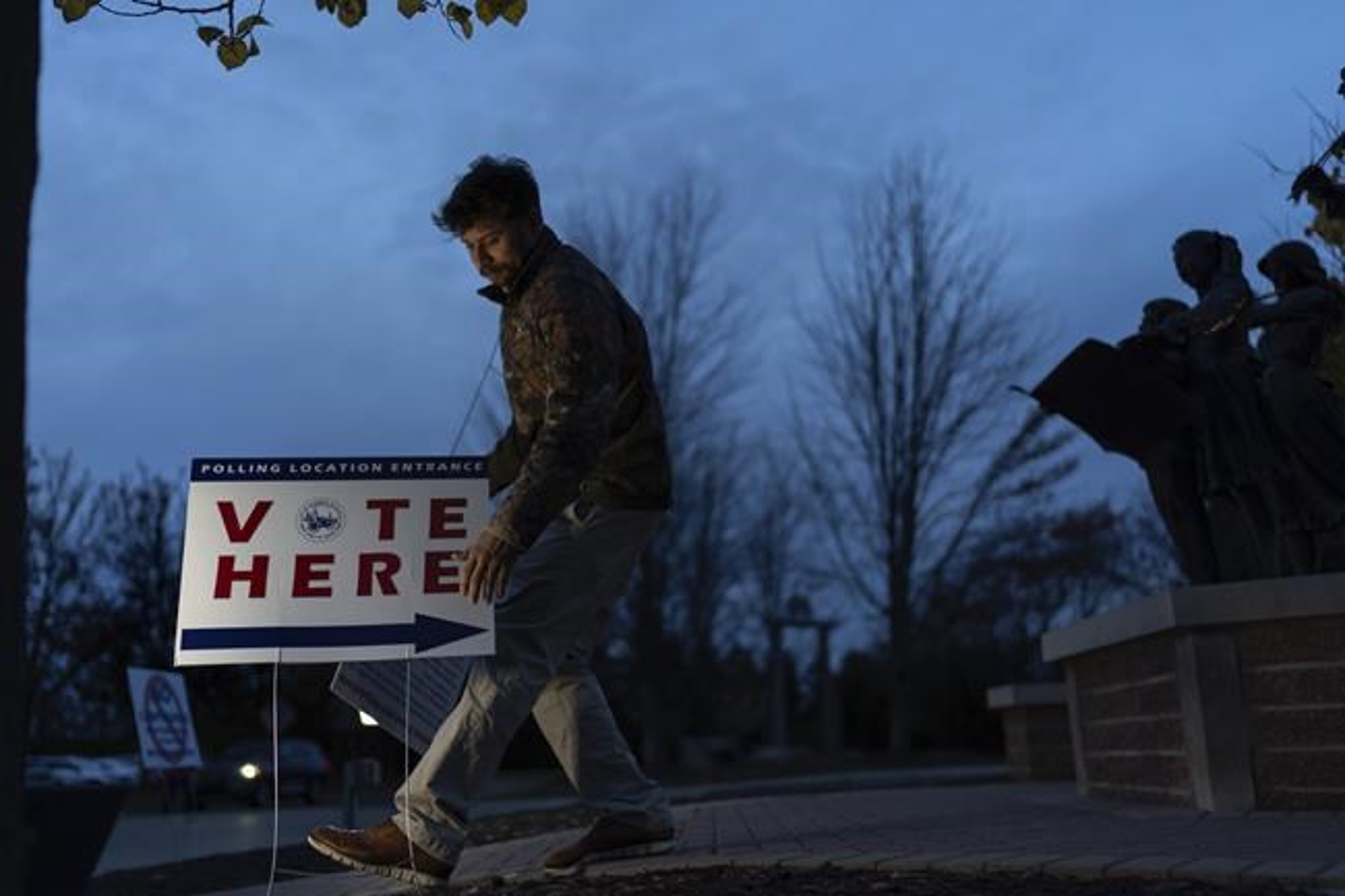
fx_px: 1307
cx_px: 672
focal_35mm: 35
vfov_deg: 37.8
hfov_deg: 54.4
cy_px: 448
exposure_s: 1/800
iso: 250
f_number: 1.4
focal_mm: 35
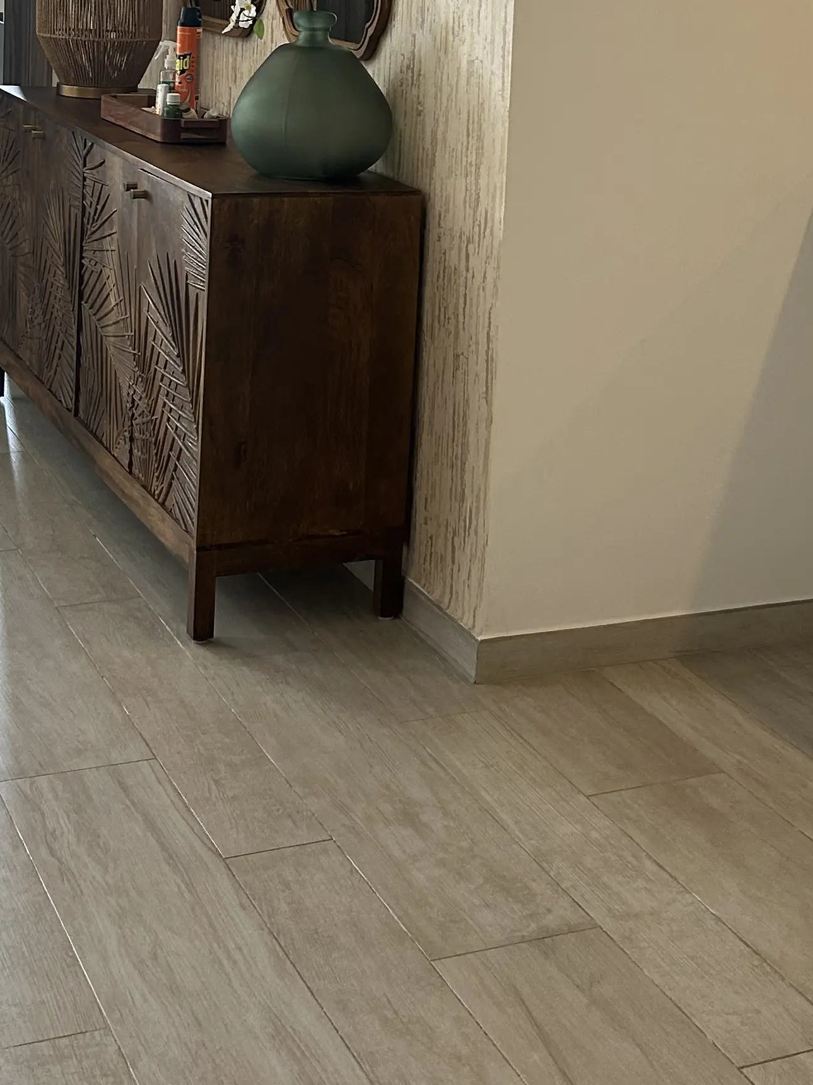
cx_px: 447
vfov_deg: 30.3
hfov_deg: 24.0
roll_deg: -2.8
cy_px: 114
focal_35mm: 61
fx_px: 1910
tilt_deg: -7.0
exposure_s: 1/121
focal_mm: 5.7
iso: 125
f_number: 1.5
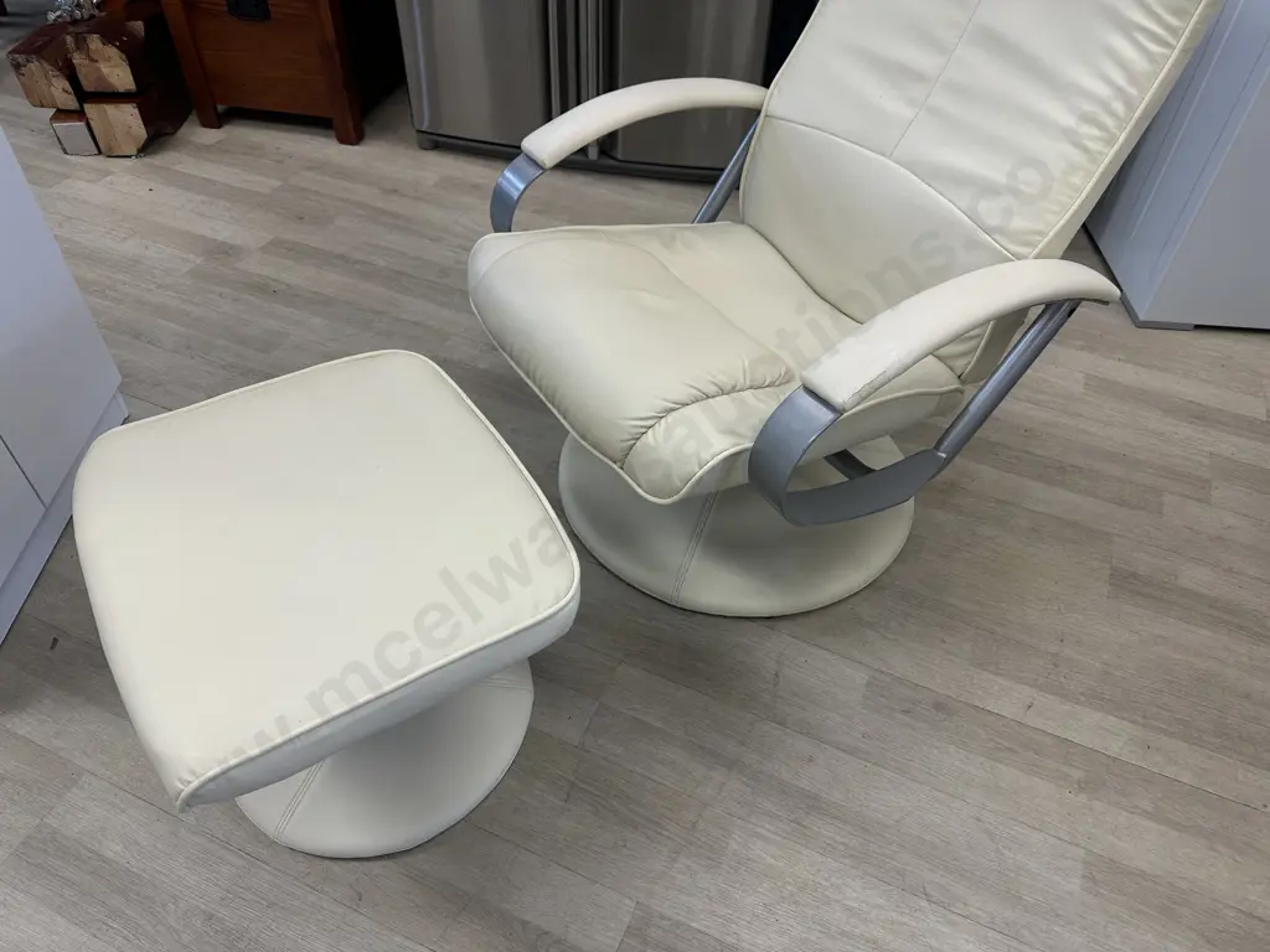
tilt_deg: -45.3
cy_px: 476
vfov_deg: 56.8
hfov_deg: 71.6
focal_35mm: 24
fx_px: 881
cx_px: 635
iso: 100
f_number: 1.78
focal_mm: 6.86
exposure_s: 1/100
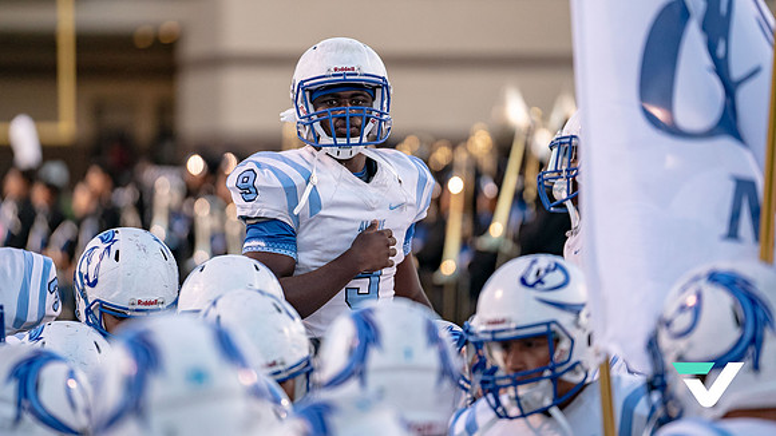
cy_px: 194
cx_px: 346
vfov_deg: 5.3
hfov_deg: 9.4
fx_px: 4735
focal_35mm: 230
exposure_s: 1/1500
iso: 2000
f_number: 2.8
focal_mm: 198
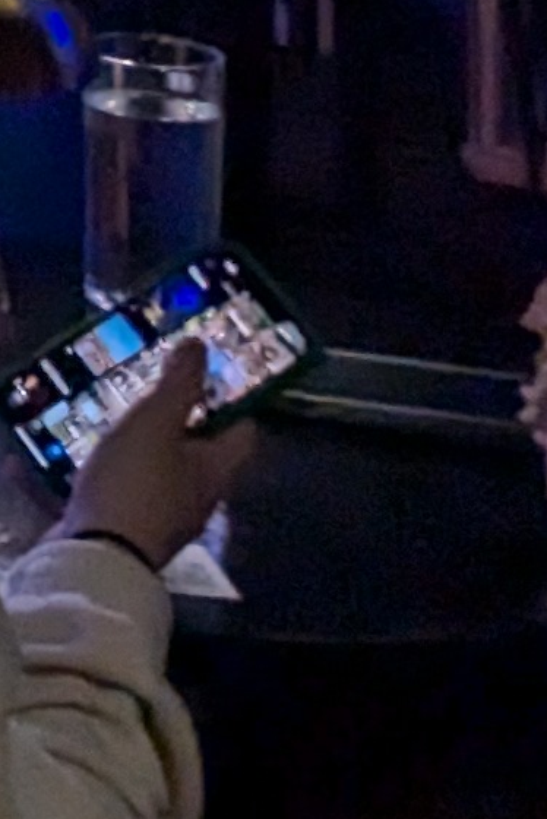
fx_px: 4143
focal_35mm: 182
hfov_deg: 5.3
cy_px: -954
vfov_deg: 10.2
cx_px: -2400
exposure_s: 1/60
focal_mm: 6.81
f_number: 1.85
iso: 282
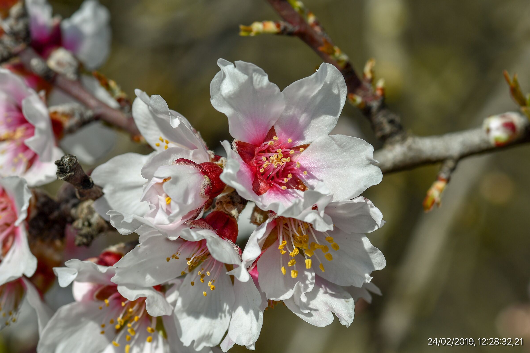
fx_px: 2223
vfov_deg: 9.1
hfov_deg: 13.6
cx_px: 265
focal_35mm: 151
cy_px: 177
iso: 100
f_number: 8
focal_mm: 100
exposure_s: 1/400
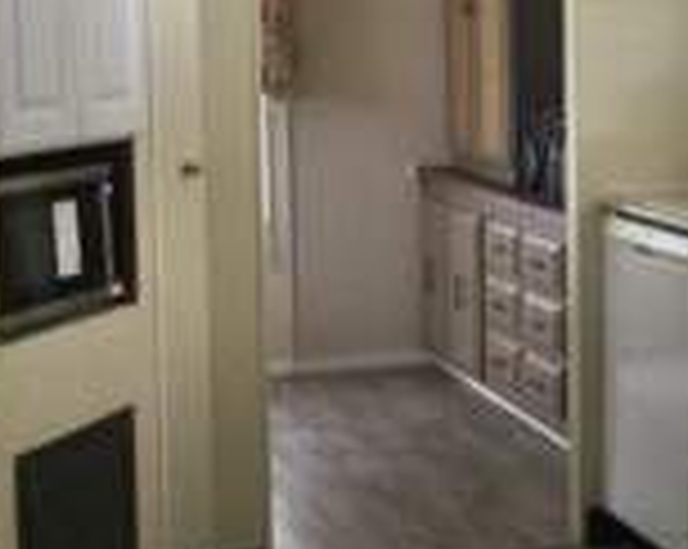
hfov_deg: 19.0
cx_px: 832
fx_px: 1932
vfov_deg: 16.1
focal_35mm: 95
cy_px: 146
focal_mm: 3.3
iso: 64
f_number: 2.4
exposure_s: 1/30
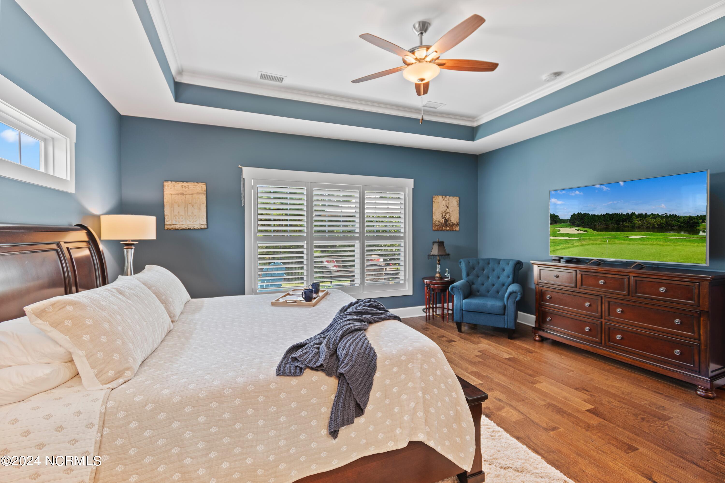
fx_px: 302
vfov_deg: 77.3
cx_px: 362
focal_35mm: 15
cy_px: 242
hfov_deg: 100.4
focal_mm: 10
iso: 100
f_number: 4.5
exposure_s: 1/2
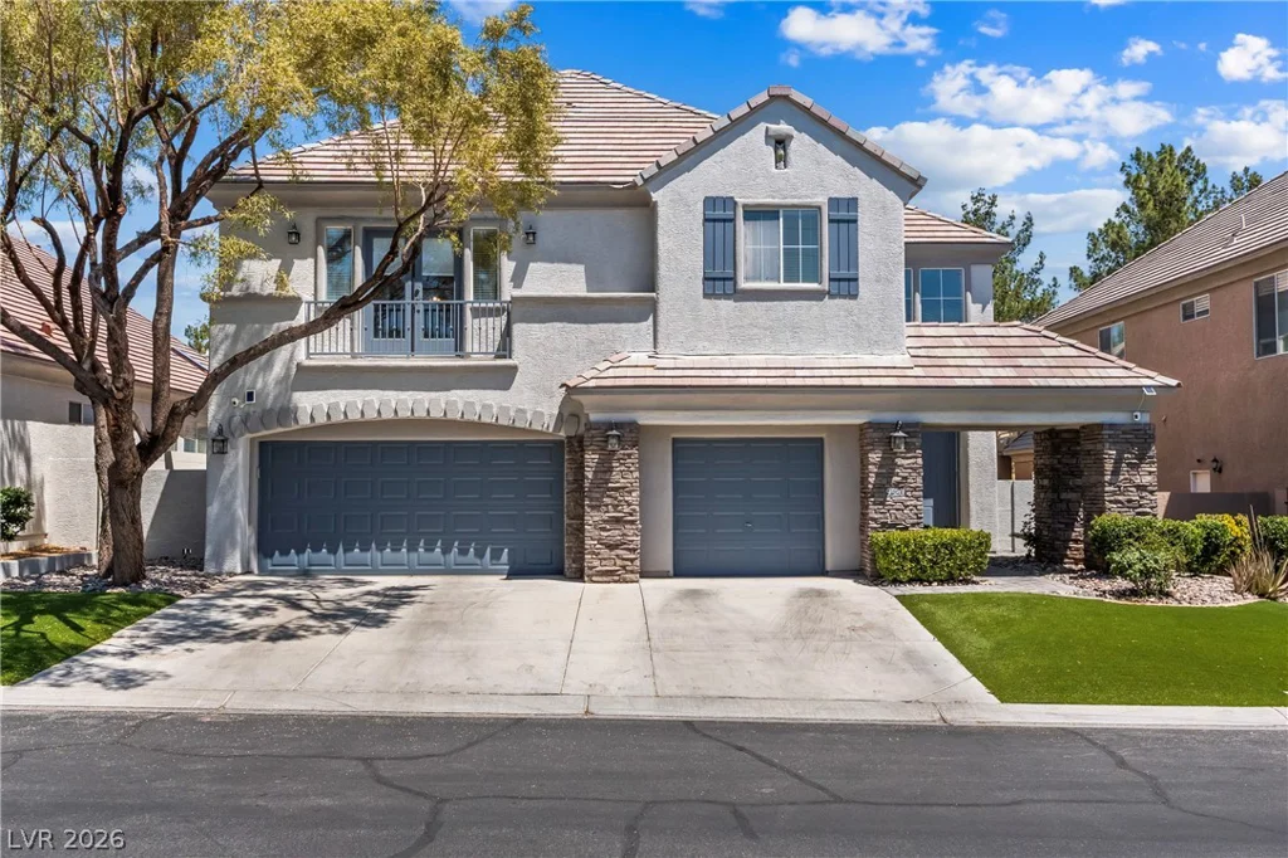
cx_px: 644
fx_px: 1180
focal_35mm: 33
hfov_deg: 57.2
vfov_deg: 39.9
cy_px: 429
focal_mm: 22
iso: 400
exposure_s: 1/8000
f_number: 8
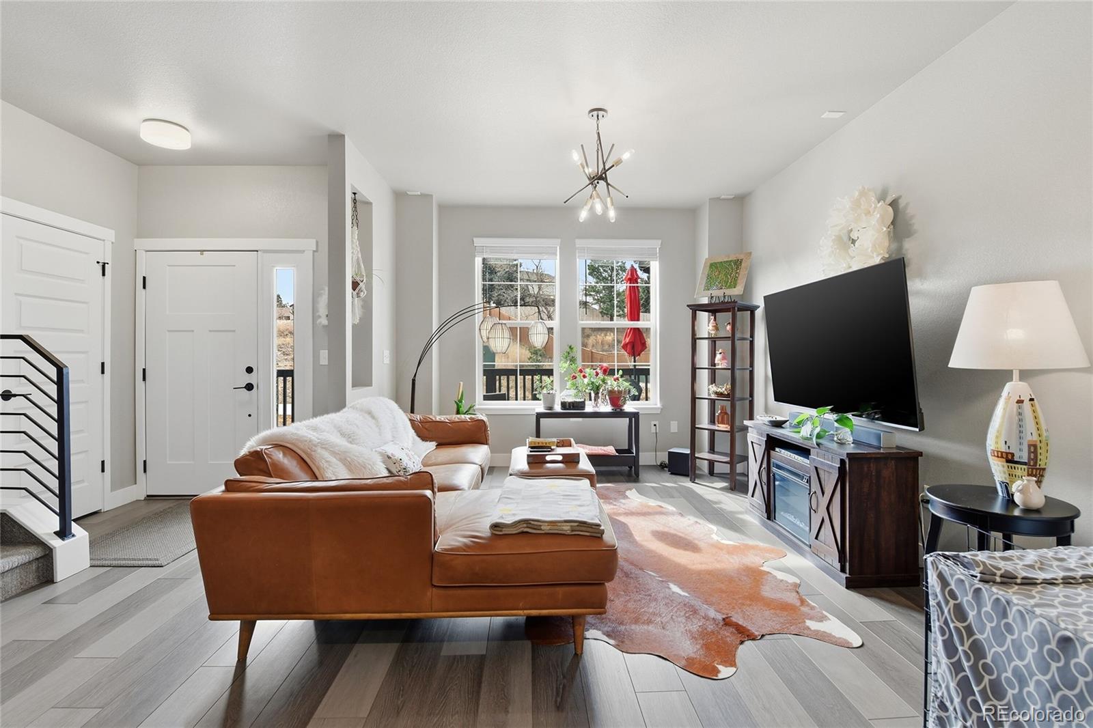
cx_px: 546
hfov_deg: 100.4
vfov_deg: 77.3
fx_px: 455
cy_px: 364
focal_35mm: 15
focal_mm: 15
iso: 400
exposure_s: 1/500
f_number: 8
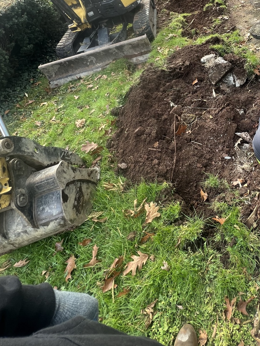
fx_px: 210
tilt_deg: -35.7
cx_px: 200
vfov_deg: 74.4
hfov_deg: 59.5
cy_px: 95
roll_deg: +14.6
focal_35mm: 21
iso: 40
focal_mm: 1.57
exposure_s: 1/99
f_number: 1.8
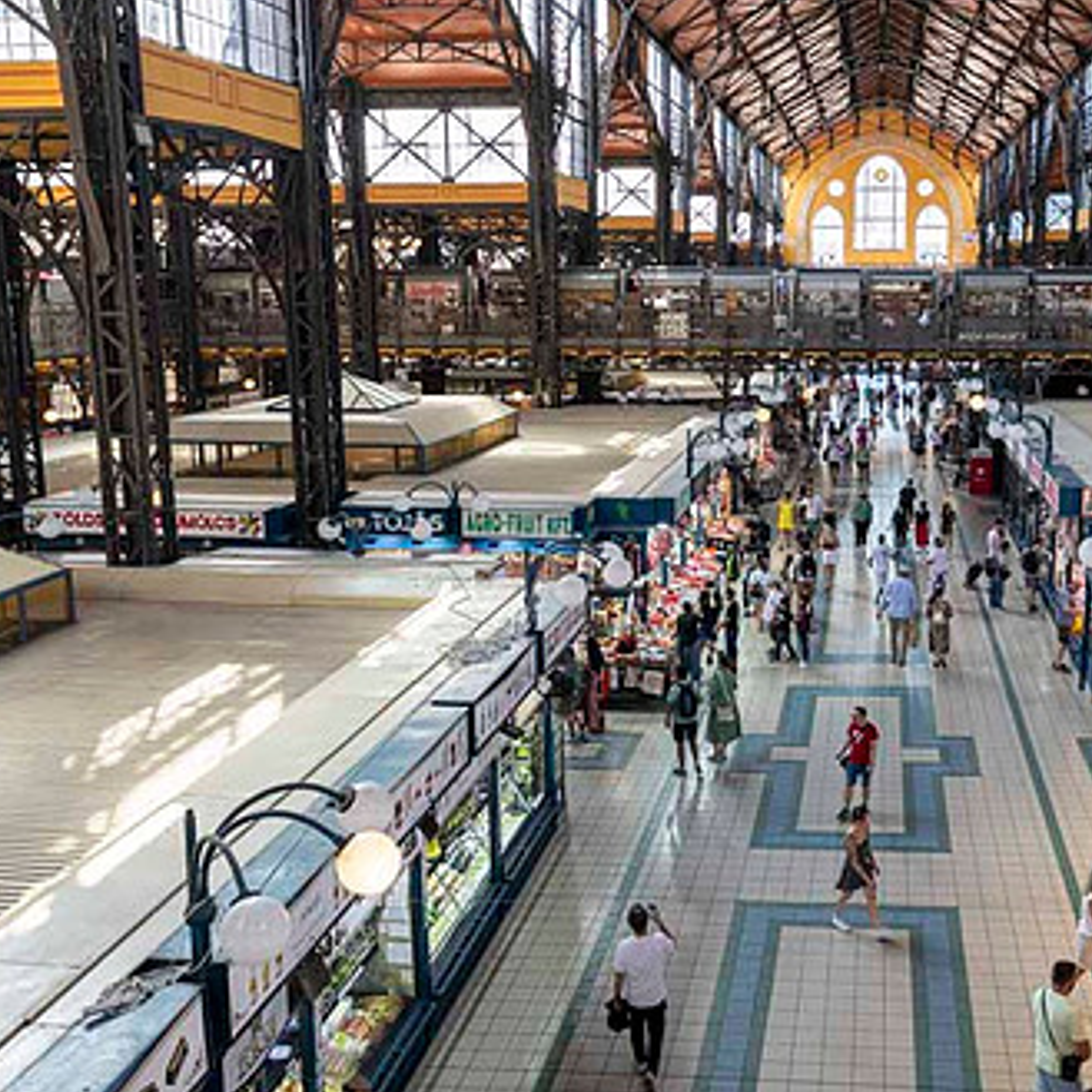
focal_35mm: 36
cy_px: 513
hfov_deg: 45.4
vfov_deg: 46.0
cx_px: 724
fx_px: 1285
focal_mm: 24
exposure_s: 1/50
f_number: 5
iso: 320
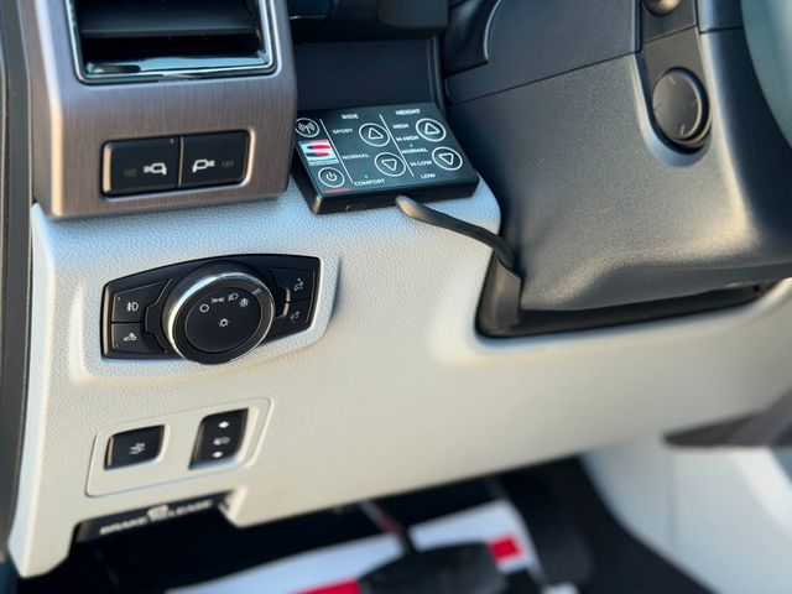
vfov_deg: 30.3
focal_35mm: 48
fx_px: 1098
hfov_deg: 39.7
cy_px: 297
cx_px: 396
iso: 64
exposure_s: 1/219
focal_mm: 6.76
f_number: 1.78
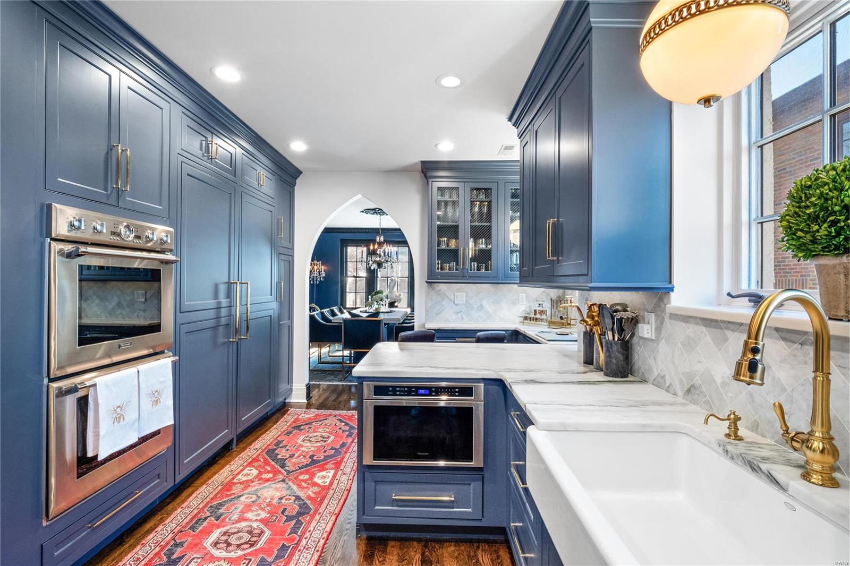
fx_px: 378
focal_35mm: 16
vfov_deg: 73.7
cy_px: 283
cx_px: 425
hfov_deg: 96.7
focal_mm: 8
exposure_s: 1/50
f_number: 8
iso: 400
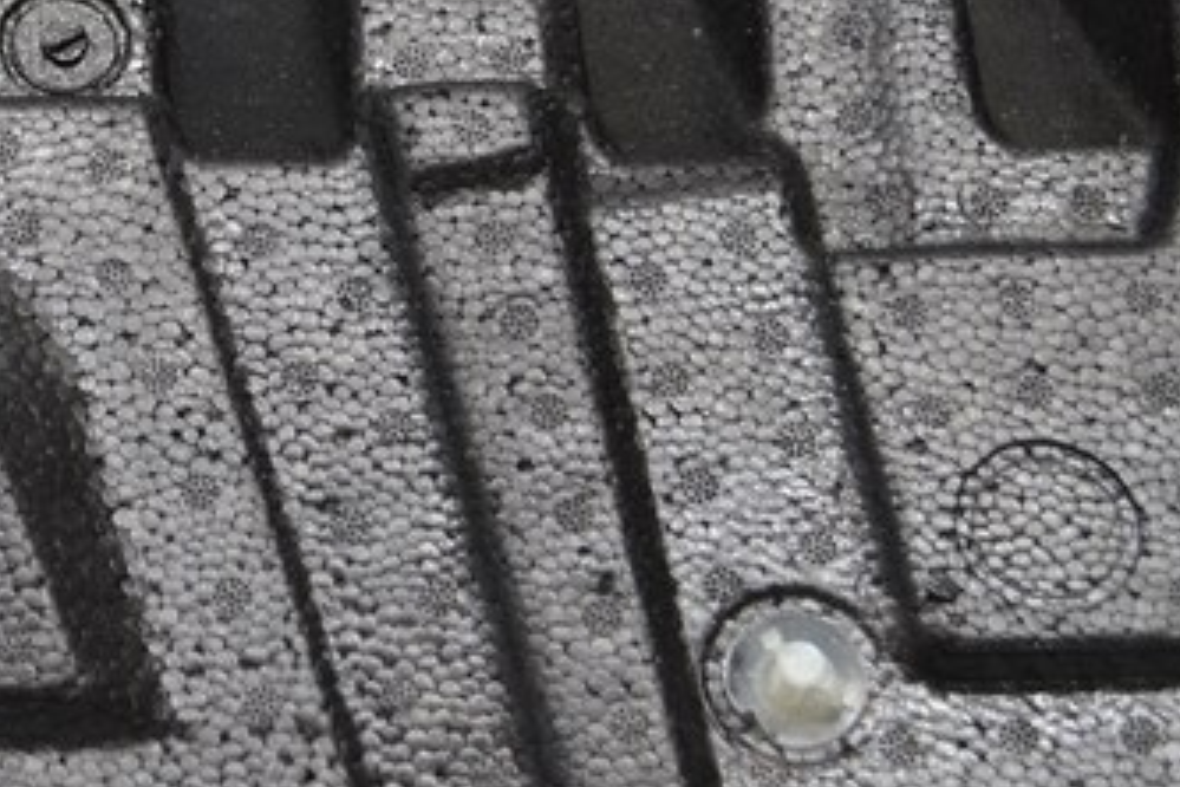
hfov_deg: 15.7
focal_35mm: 129
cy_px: 161
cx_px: 67
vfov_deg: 10.6
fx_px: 4228
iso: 400
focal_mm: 28
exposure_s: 1/60
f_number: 4.5
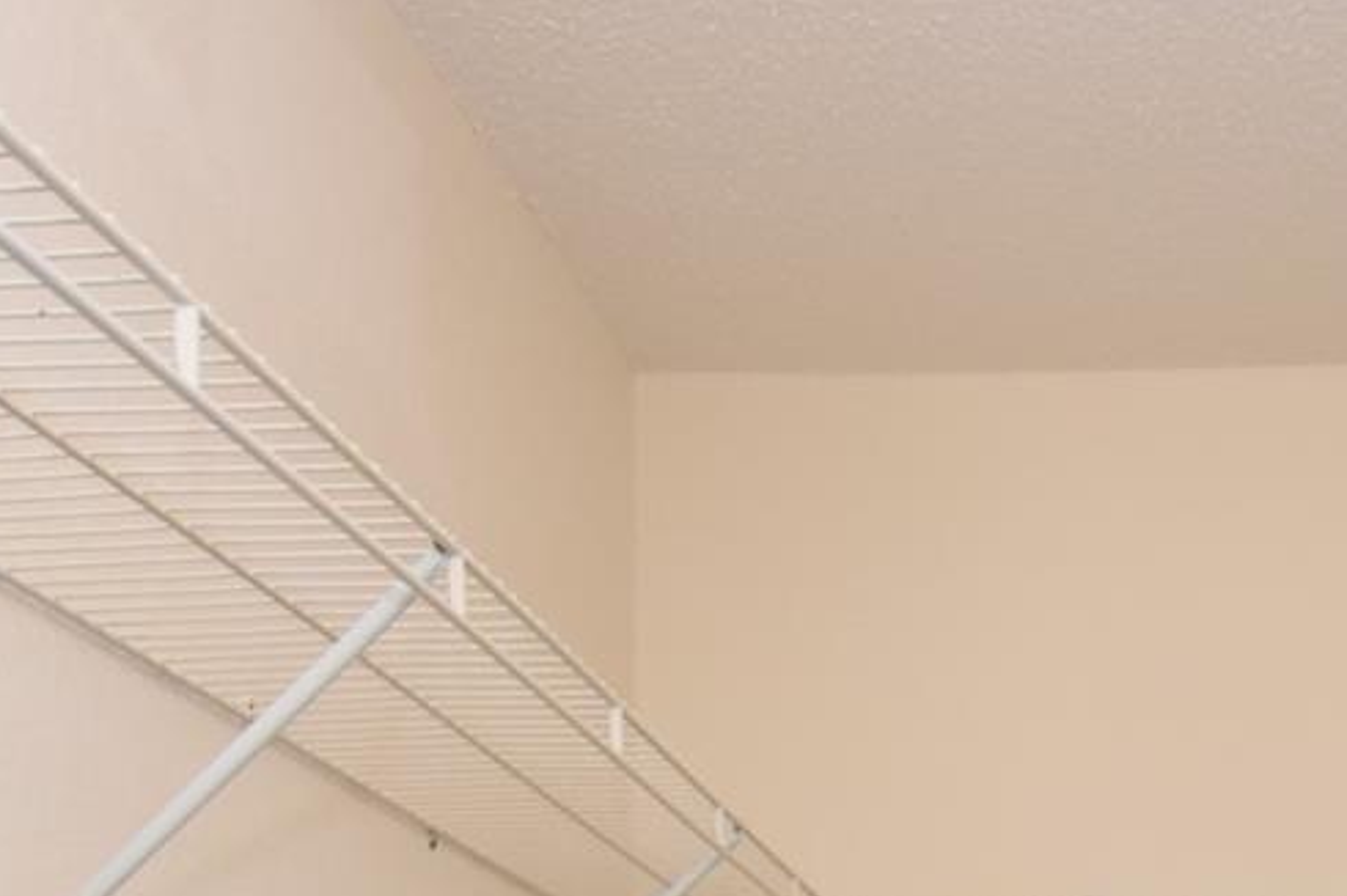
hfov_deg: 38.2
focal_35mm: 49
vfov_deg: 21.9
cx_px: 1155
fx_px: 1832
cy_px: 1415
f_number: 4
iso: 720
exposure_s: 1/60
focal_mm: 10
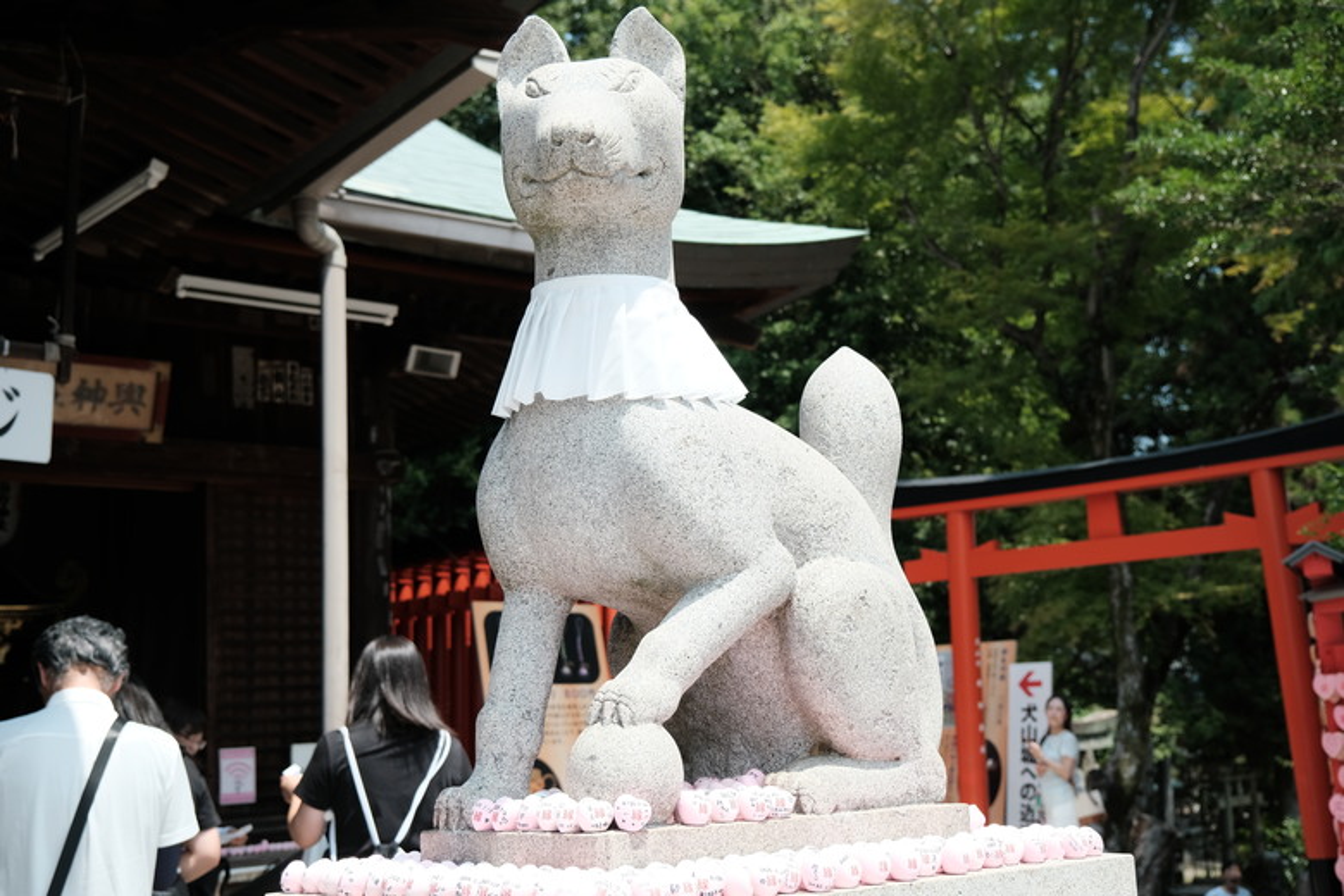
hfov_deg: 47.4
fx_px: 1531
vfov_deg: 32.6
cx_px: 672
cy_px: 448
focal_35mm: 41
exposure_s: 1/1600
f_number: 4
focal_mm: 27.5
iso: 400
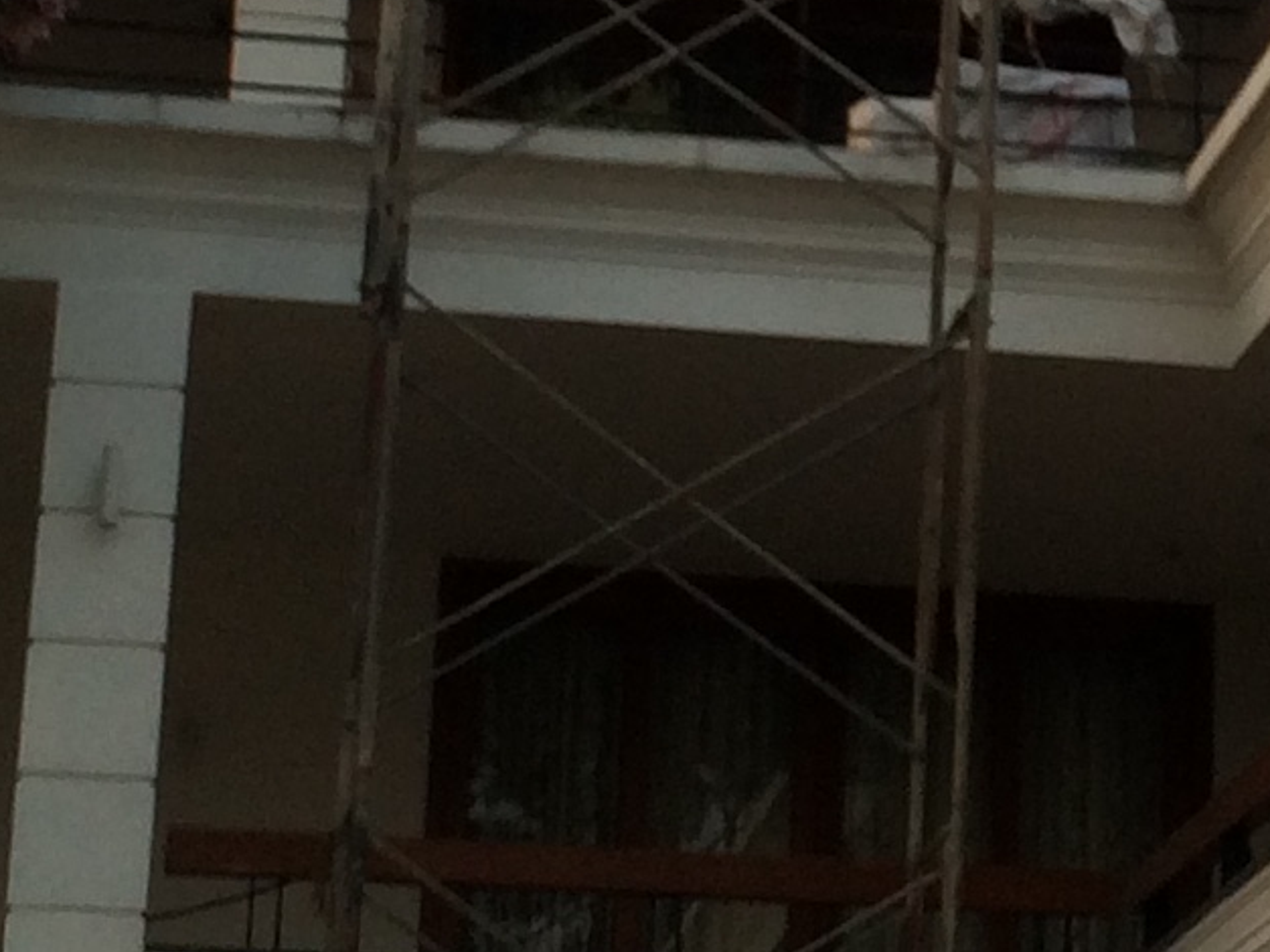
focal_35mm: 151
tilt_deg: +18.2
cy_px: 51
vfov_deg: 9.8
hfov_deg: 12.9
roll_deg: -0.1
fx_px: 5539
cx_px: 1252
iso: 32
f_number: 2.2
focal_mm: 4.15
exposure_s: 1/273
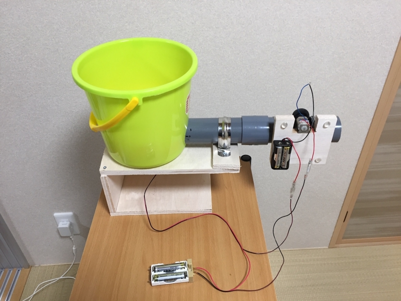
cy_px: 150
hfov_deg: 61.7
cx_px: 200
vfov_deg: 48.2
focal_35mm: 29
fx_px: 336
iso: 80
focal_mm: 4.15
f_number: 2.2
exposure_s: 1/30
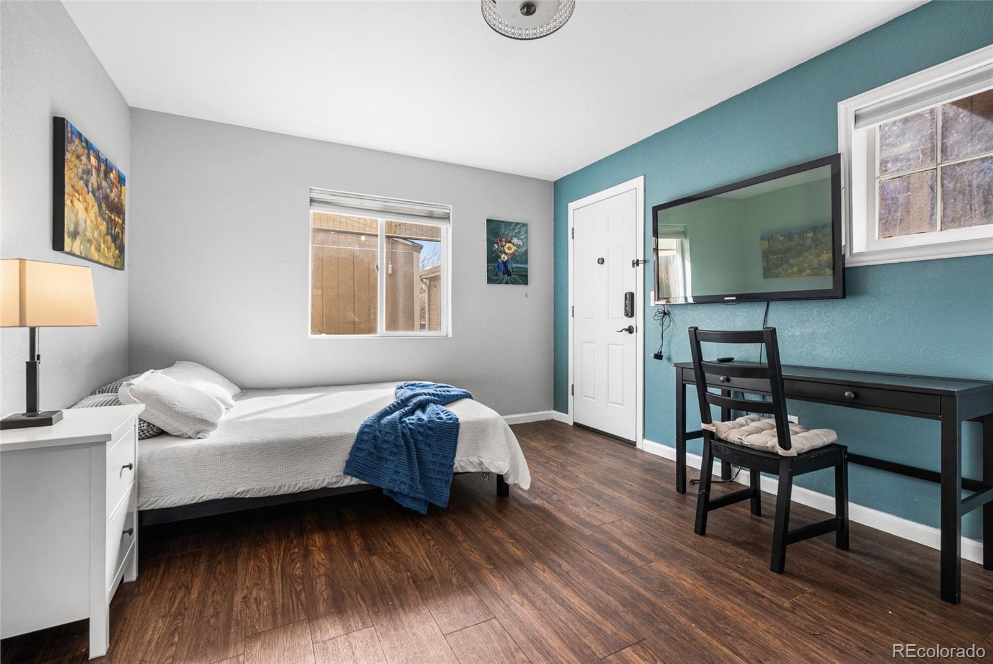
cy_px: 332
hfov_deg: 96.7
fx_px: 442
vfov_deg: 73.8
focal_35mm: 16
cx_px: 496
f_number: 8
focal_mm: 16
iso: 200
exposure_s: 1/4
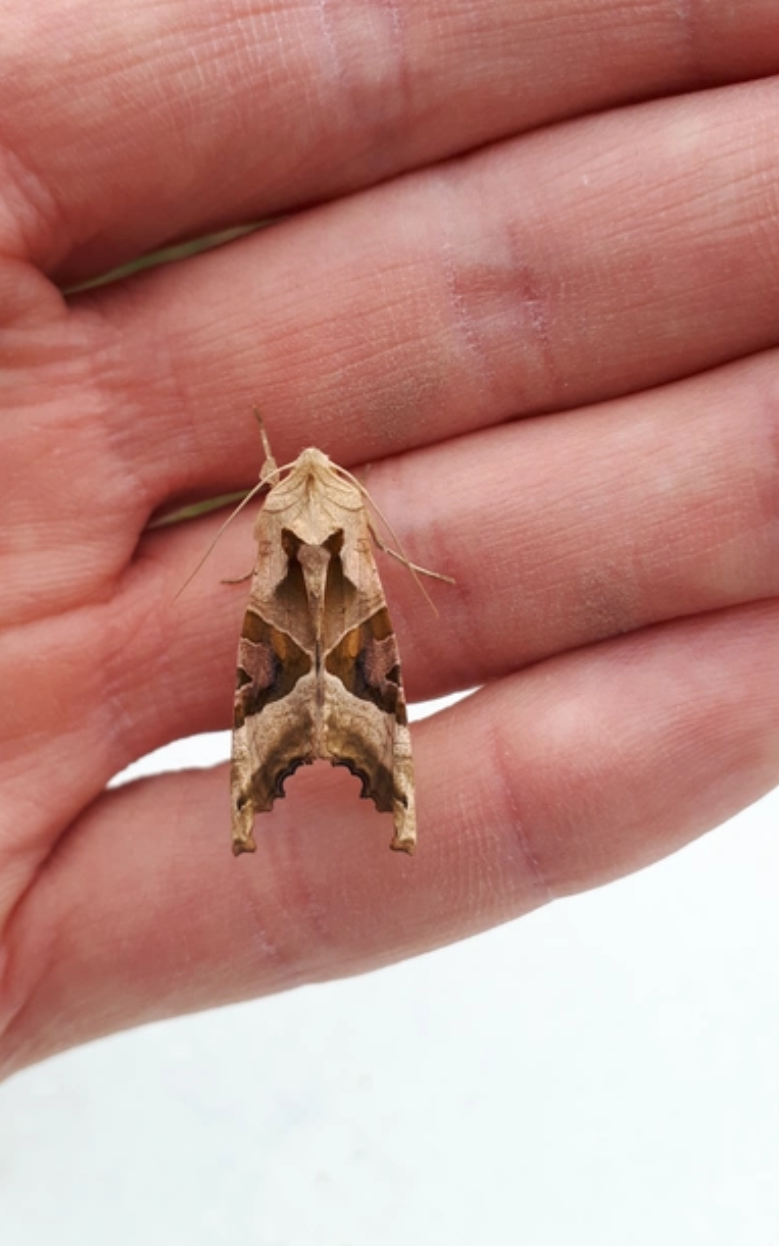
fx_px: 1019
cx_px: 300
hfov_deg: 41.6
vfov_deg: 62.9
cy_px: 595
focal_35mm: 30
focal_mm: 3.6
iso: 40
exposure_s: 1/318
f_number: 1.9
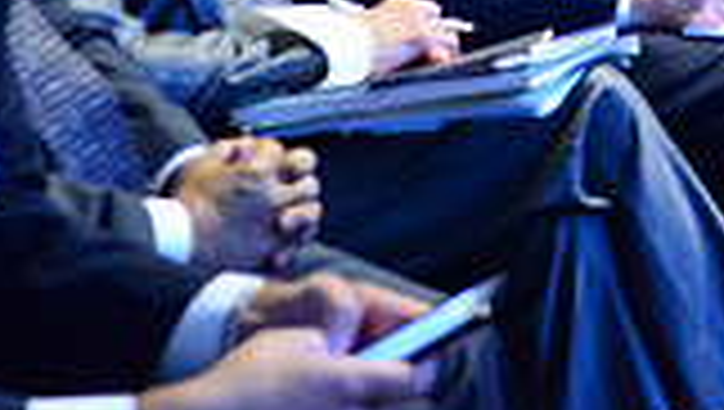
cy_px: -426
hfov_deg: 9.7
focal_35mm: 219
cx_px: 913
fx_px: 4209
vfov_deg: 5.4
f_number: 4
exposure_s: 1/60
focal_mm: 58
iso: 6400
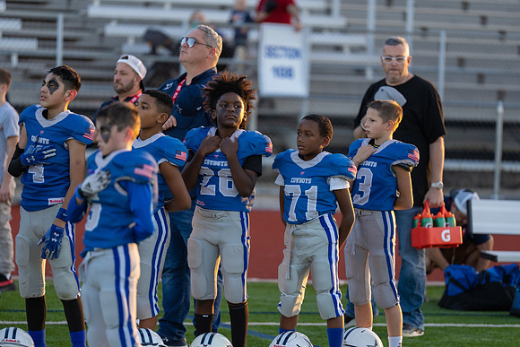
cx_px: 260
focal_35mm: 200
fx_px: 2889
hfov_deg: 10.3
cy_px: 174
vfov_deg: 6.9
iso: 320
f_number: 2.8
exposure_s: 1/640
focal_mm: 200
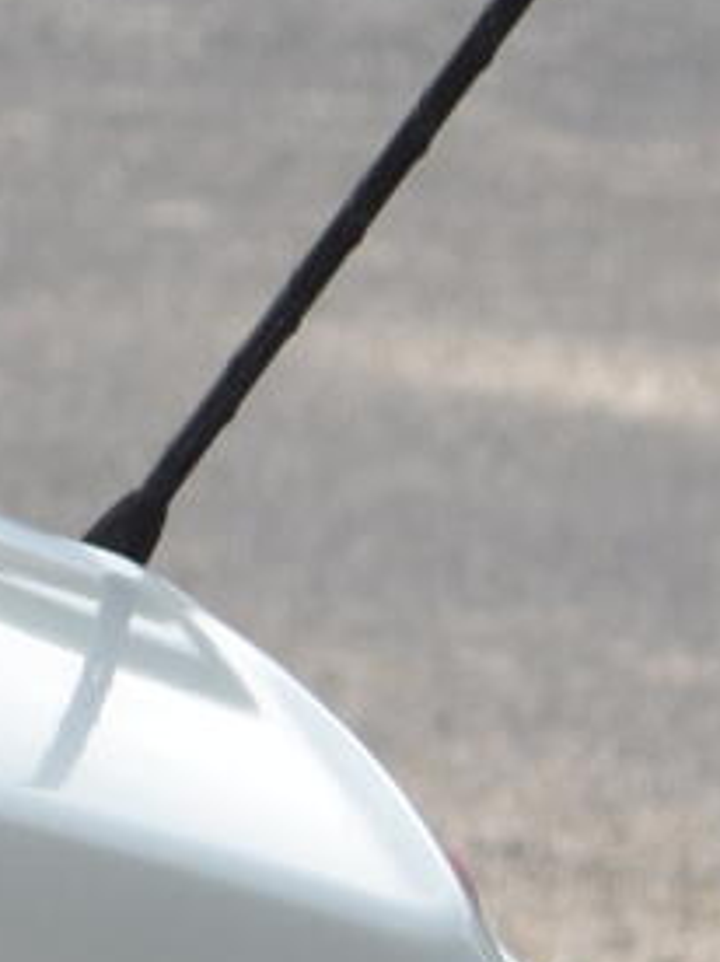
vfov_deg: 4.1
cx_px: -2010
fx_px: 13405
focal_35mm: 483
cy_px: 1104
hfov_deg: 3.0
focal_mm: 46
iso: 100
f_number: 7.1
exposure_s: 1/200
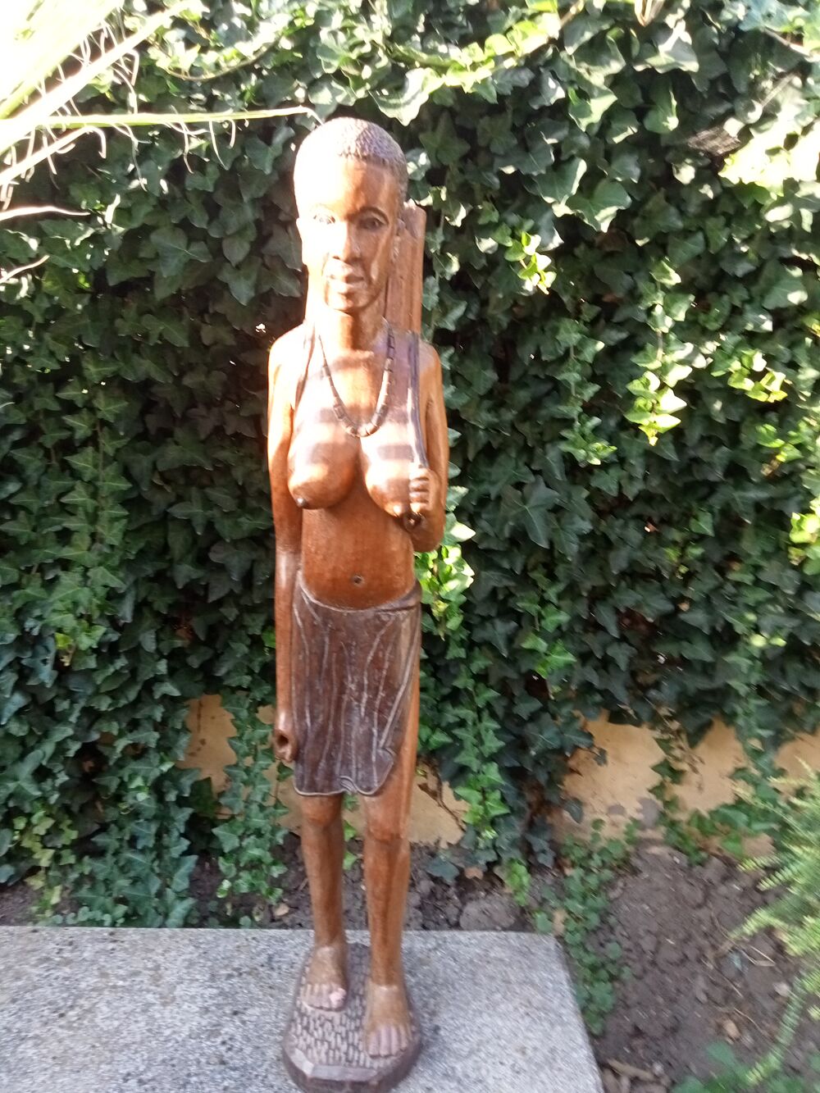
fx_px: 884
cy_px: 546
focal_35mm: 28
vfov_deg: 63.4
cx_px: 410
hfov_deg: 49.8
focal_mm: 3.46
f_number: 2.2
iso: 140
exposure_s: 1/50
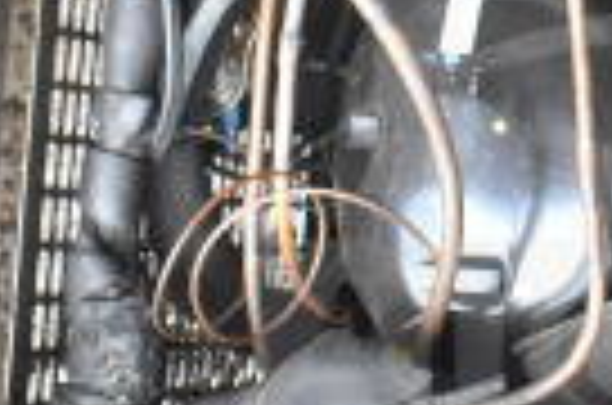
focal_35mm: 135
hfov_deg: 14.7
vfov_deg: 10.1
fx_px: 2290
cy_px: 97
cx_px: 756
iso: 1600
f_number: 8
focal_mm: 20
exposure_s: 1/250
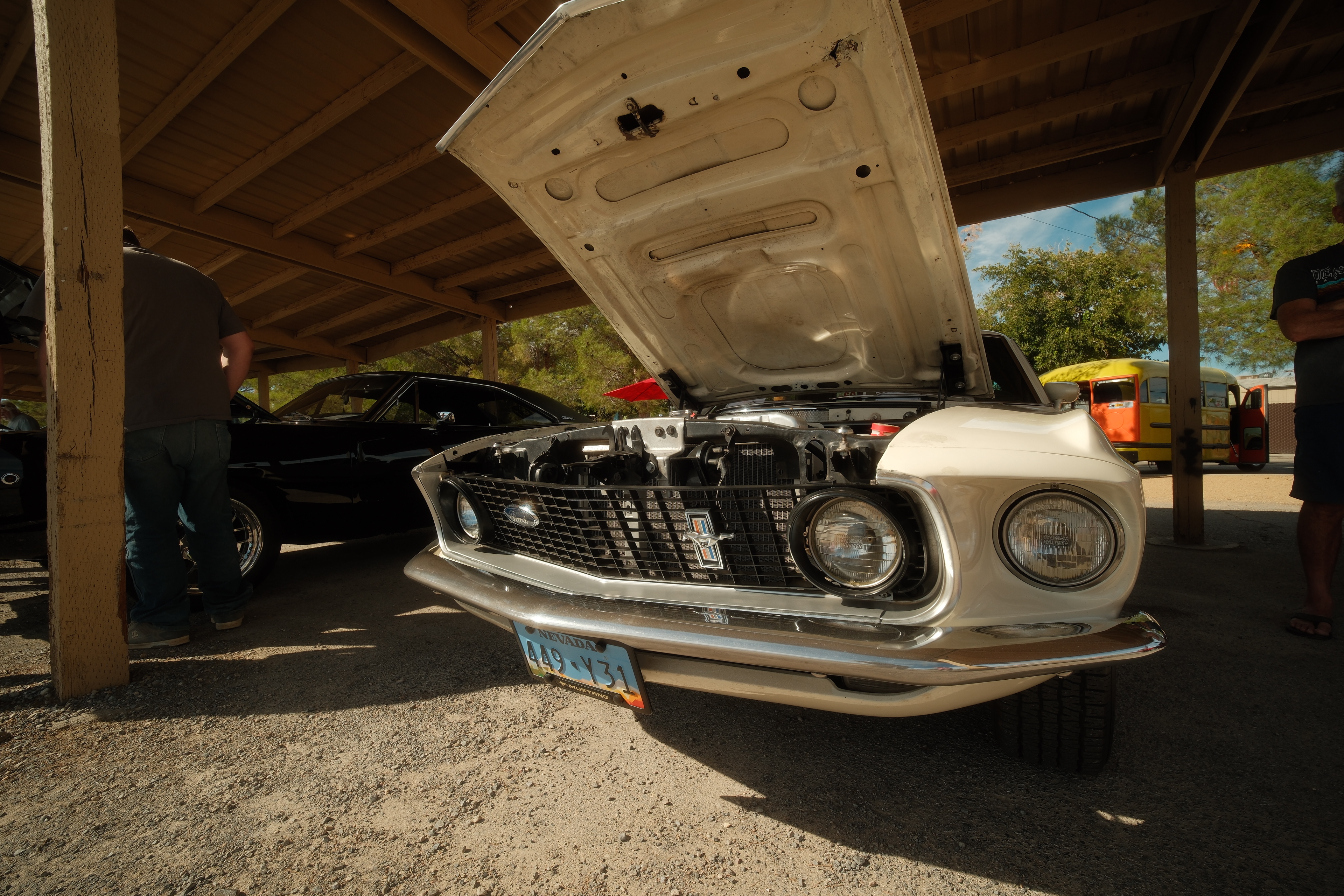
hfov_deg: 104.3
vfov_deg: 81.2
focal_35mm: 14
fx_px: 523
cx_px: 672
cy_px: 448
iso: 125
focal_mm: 9
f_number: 5.6
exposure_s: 1/340
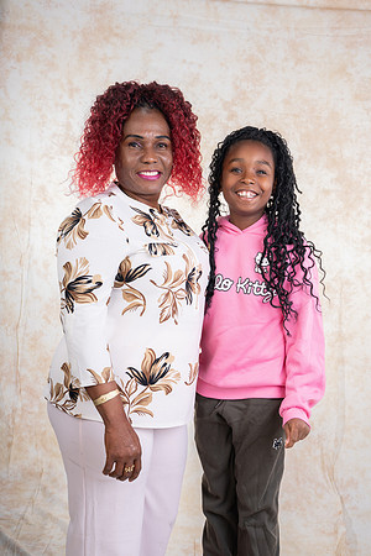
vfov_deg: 43.6
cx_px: 186
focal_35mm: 45
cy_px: 278
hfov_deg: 29.9
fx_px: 696
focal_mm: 45
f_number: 10
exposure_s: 1/200
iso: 125
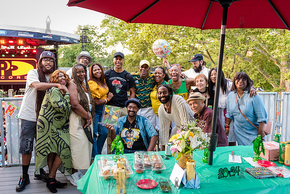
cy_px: 90
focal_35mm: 31
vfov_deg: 41.8
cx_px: 135
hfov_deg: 59.4
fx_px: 254
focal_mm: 29
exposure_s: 1/125
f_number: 2.8
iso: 2000
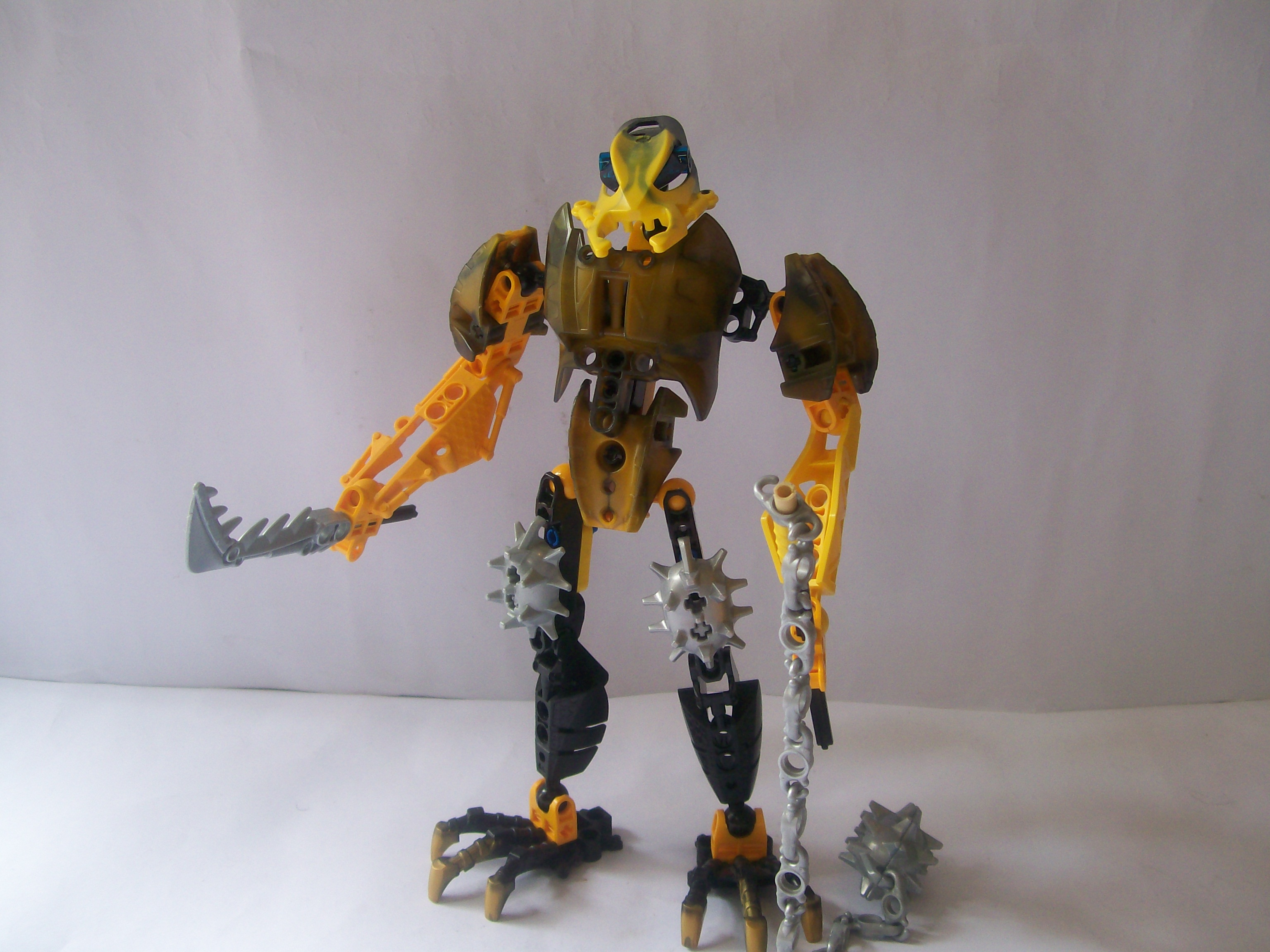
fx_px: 1321
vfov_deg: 39.7
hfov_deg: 51.4
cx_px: 635
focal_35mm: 36
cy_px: 476
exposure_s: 1/62.3
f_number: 2.7
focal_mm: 6
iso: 80
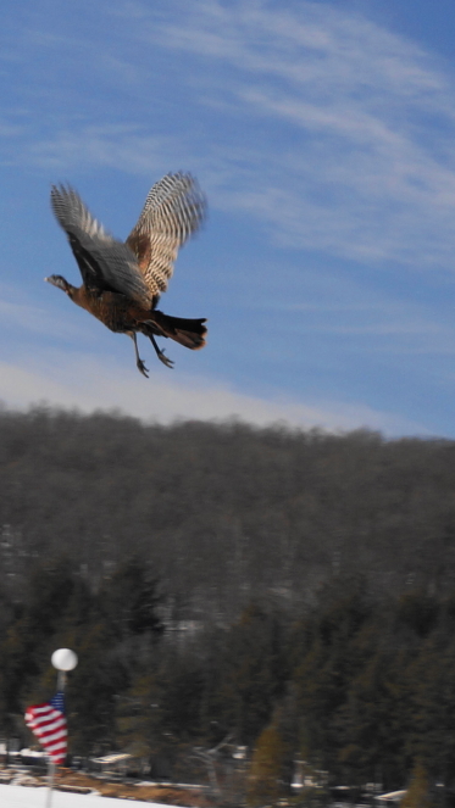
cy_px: 405
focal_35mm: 71
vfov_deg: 29.7
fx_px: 1523
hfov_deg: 16.8
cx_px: 65
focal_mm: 30
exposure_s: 1/250
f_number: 8
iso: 100
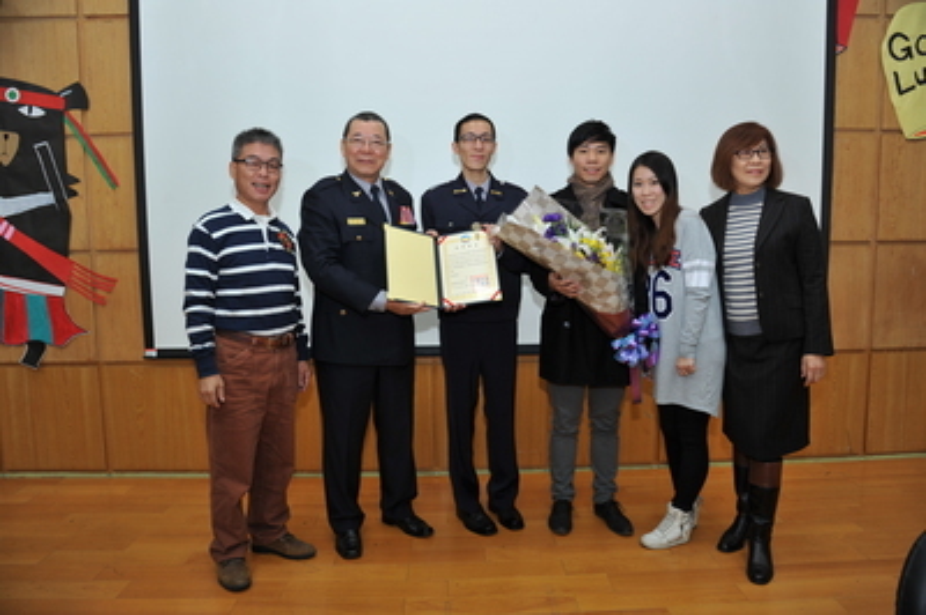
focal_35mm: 24
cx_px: 463
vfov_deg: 53.1
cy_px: 308
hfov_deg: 73.8
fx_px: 617
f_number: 6.3
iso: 500
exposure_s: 1/60
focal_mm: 24
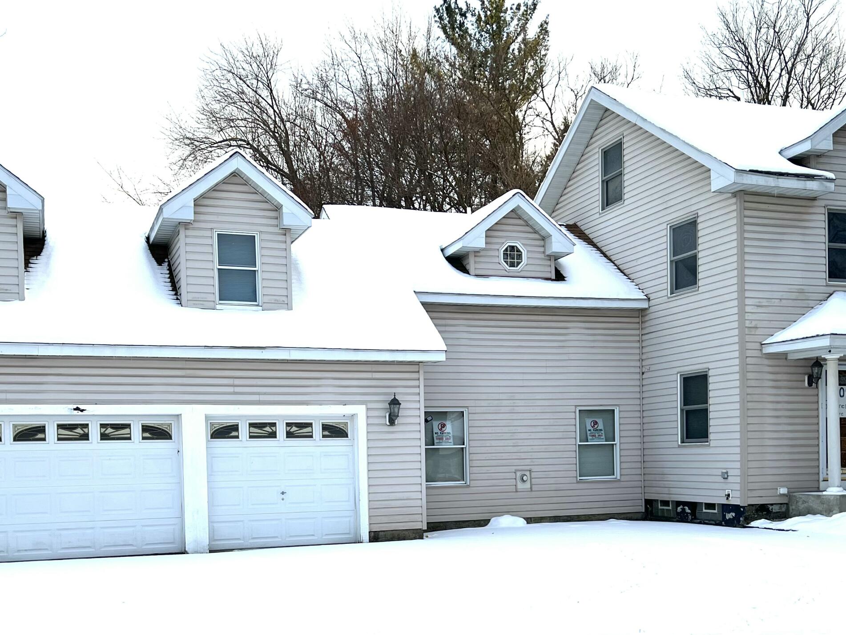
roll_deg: +1.2
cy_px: 471
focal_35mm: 41
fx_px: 1002
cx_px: 418
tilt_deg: -1.5
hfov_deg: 45.8
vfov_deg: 34.5
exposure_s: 1/1751
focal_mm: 5.7
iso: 50
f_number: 1.5
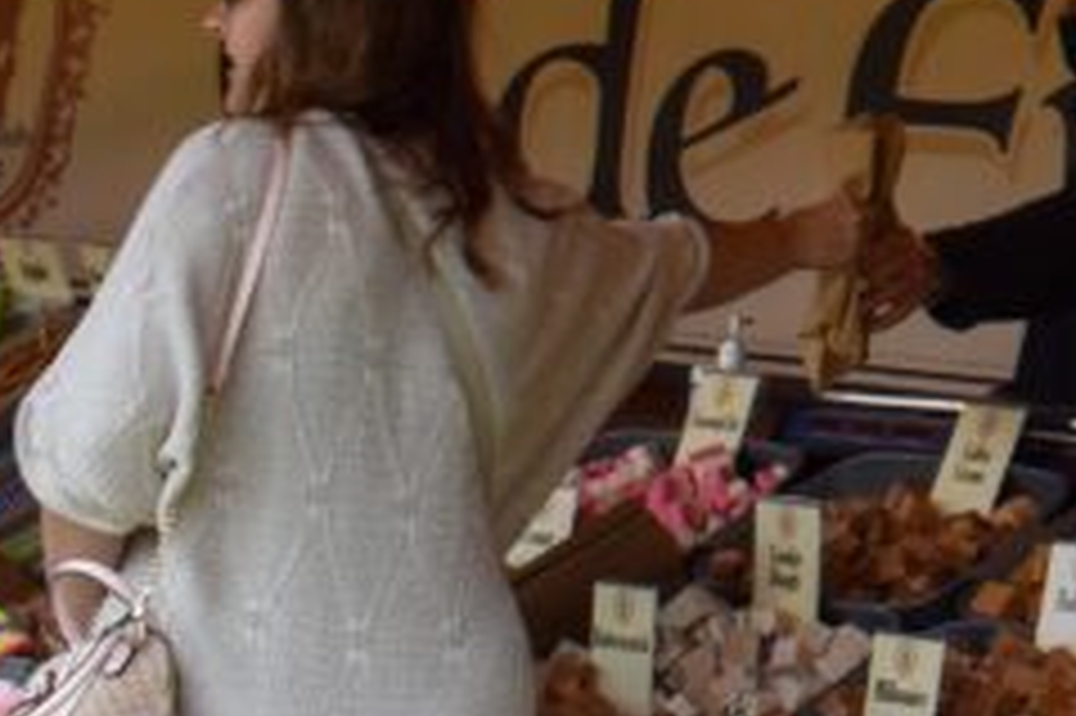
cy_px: -428
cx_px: 2382
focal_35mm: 163
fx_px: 4868
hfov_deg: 11.1
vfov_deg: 8.2
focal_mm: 18
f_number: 7.1
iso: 100
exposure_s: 1/200
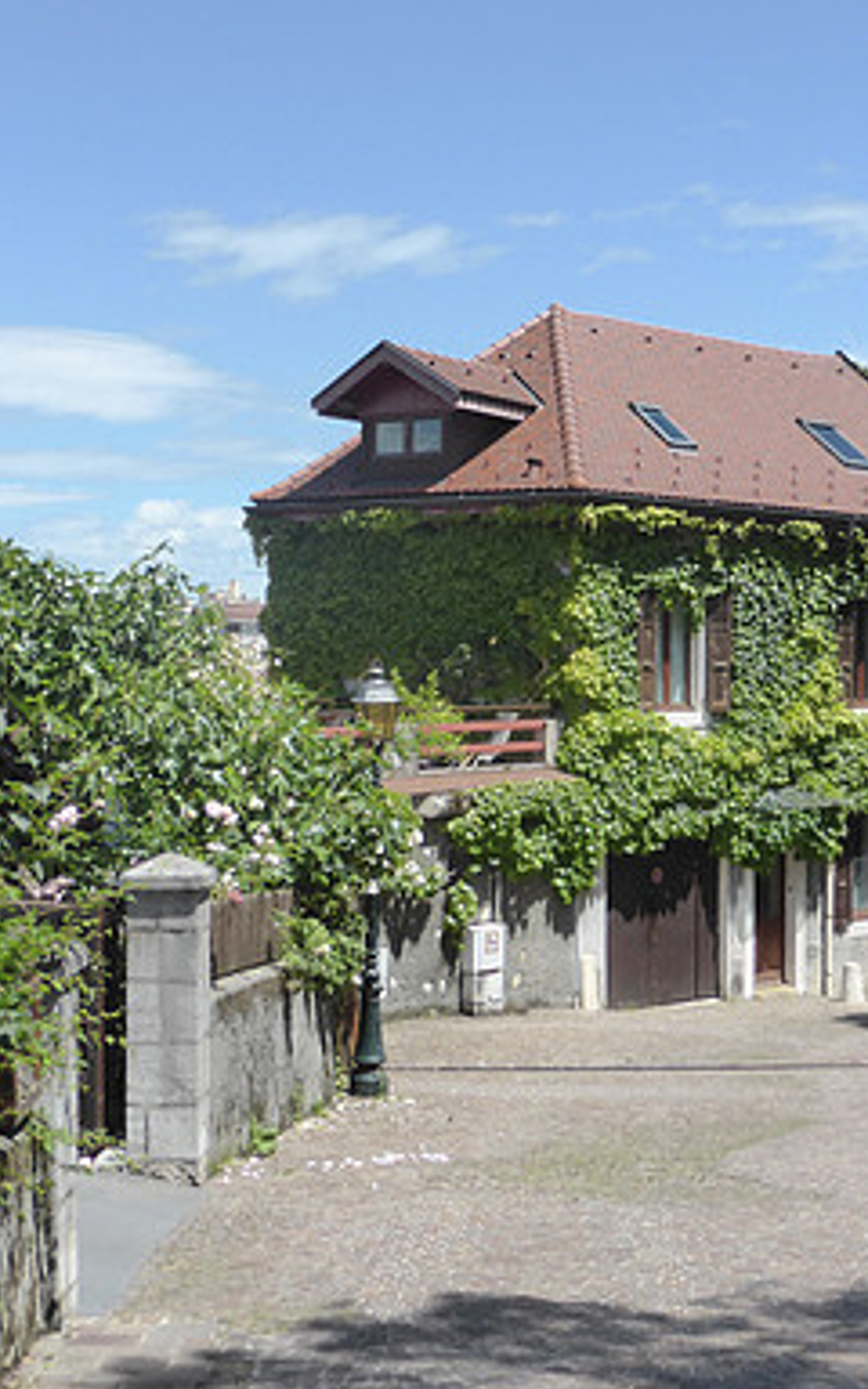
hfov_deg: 22.9
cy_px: 649
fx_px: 2120
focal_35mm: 56
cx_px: 669
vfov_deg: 36.3
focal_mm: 6.1
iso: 200
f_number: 3.7
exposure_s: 1/1000
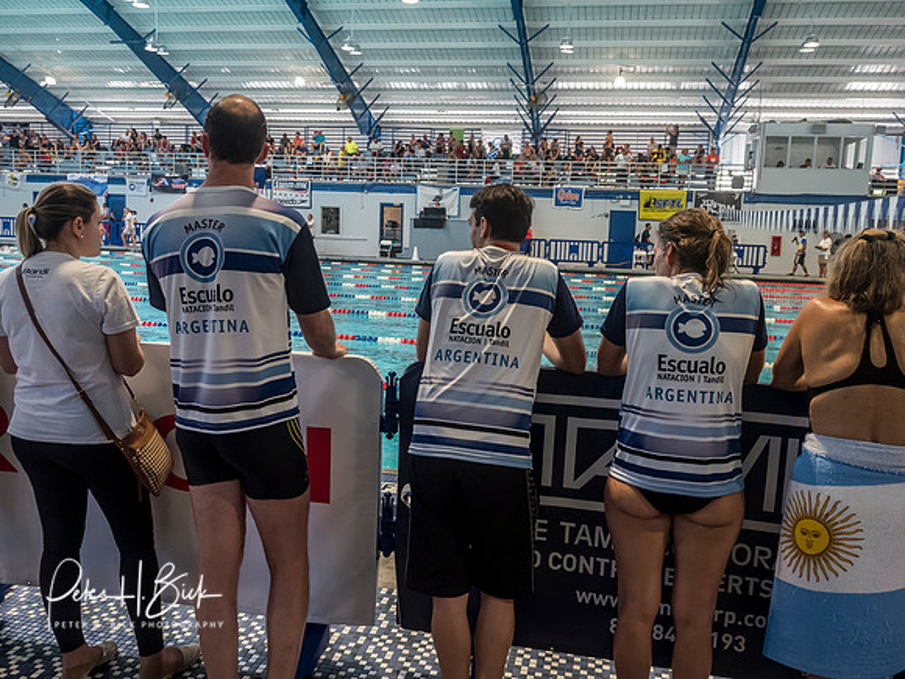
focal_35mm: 30
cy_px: 340
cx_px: 452
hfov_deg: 60.0
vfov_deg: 46.8
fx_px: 784
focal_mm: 15
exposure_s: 1/125
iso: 1600
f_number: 4.5
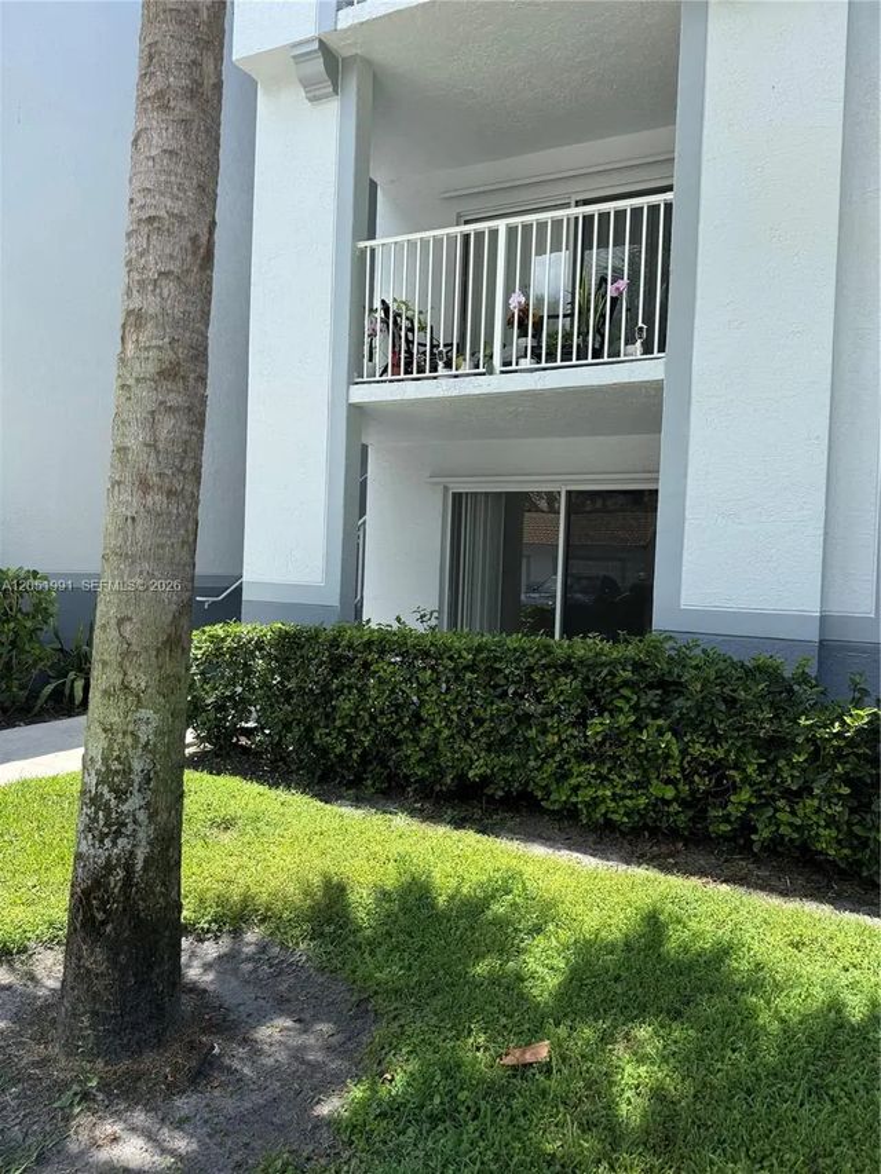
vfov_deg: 71.6
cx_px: 440
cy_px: 587
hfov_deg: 56.8
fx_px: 814
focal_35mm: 24
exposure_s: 1/1366
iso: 80
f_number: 1.78
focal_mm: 6.76
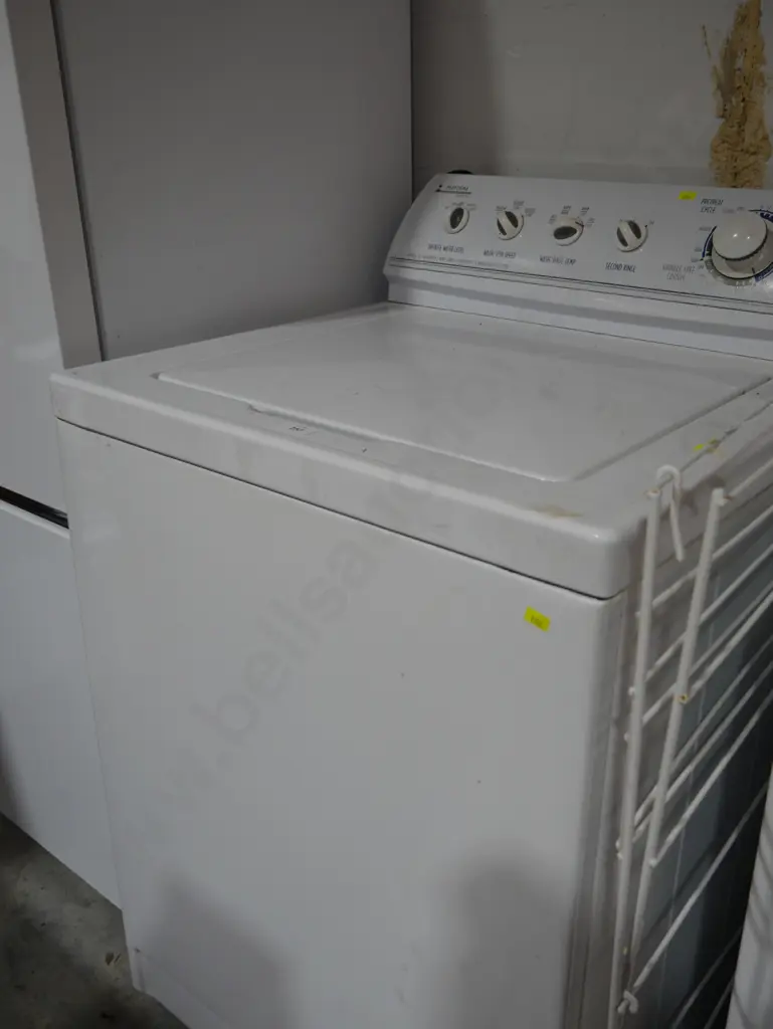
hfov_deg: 44.2
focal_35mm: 32
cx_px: 386
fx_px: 952
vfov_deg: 56.8
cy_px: 514
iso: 200
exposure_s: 1/100
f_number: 3.6
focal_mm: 16
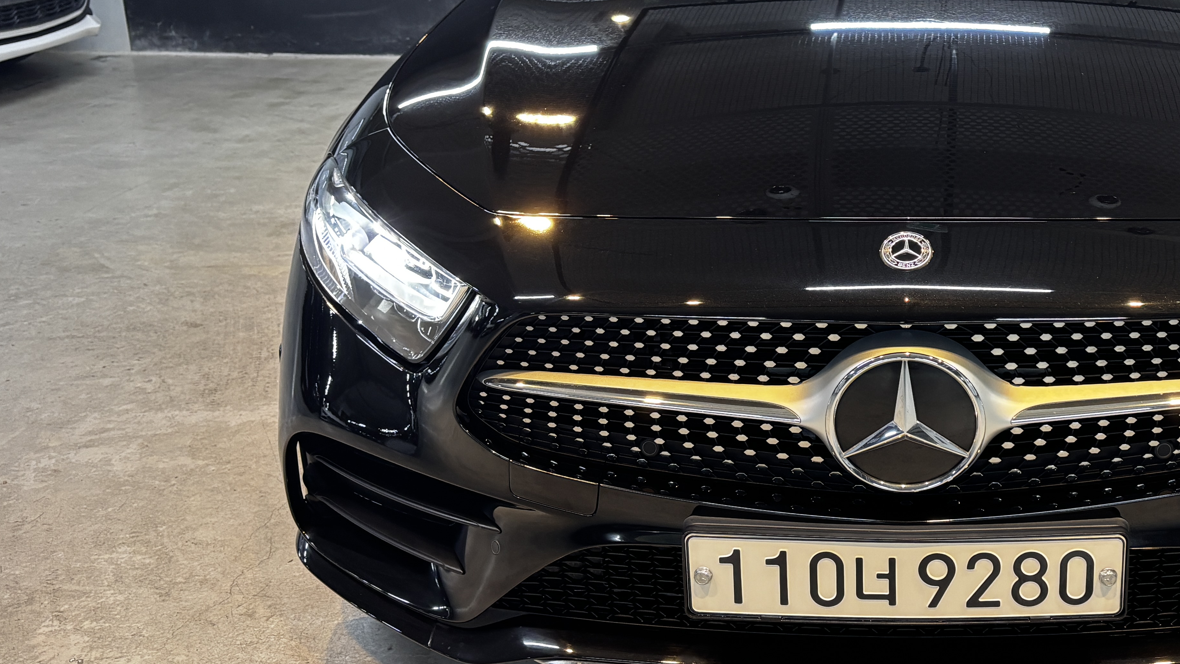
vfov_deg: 26.9
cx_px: 913
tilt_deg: -16.3
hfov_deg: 44.5
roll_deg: -0.9
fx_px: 1377
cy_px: 200
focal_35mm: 44
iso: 160
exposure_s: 1/60
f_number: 1.6
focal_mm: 5.96
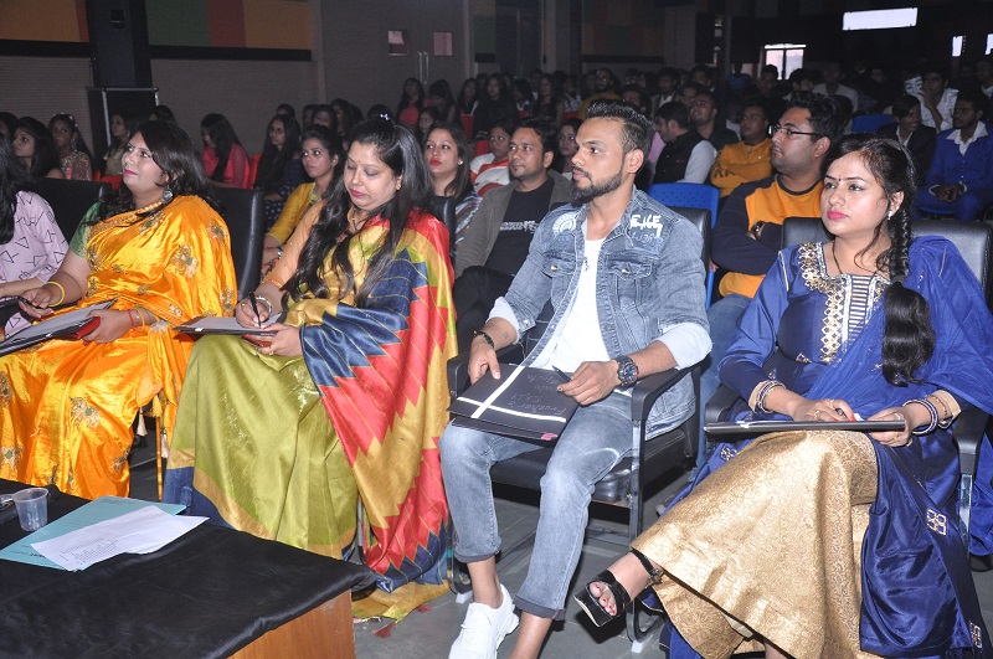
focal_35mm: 39
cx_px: 496
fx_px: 1074
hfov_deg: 49.6
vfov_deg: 34.1
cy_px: 330
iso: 1000
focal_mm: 26
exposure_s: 1/125
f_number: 5
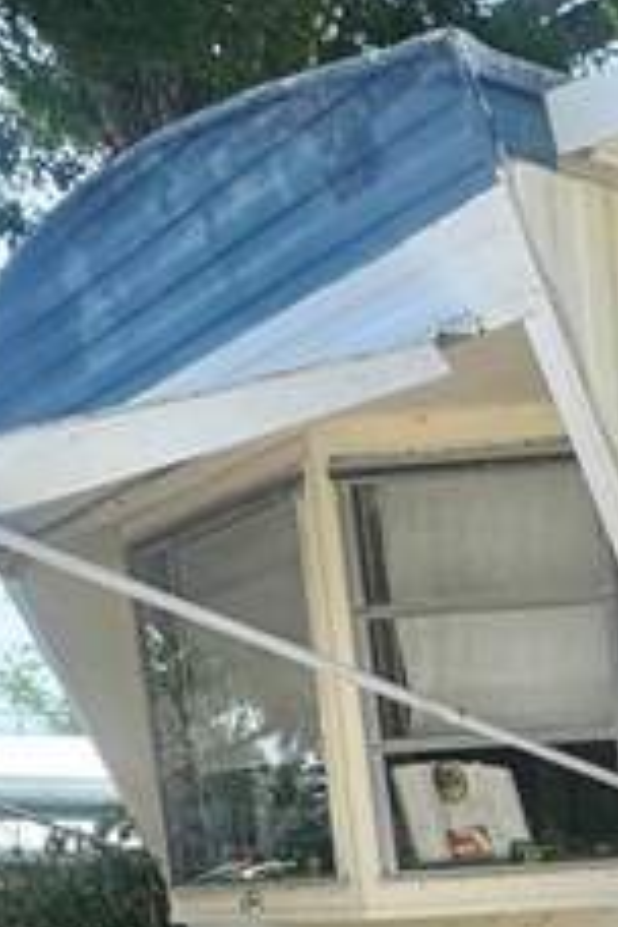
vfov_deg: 38.3
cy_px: 289
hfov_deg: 15.3
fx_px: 1313
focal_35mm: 51
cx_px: 1468
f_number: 2.2
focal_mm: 2.22
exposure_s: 1/910
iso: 40
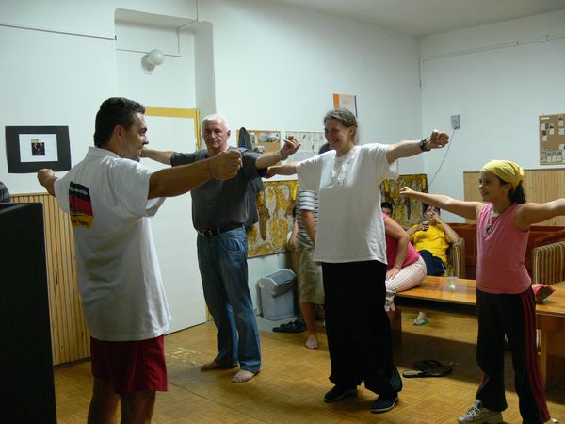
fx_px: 571
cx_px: 282
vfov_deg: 40.7
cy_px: 212
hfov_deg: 52.6
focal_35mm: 35
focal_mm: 7.4
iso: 200
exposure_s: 1/15
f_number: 2.8
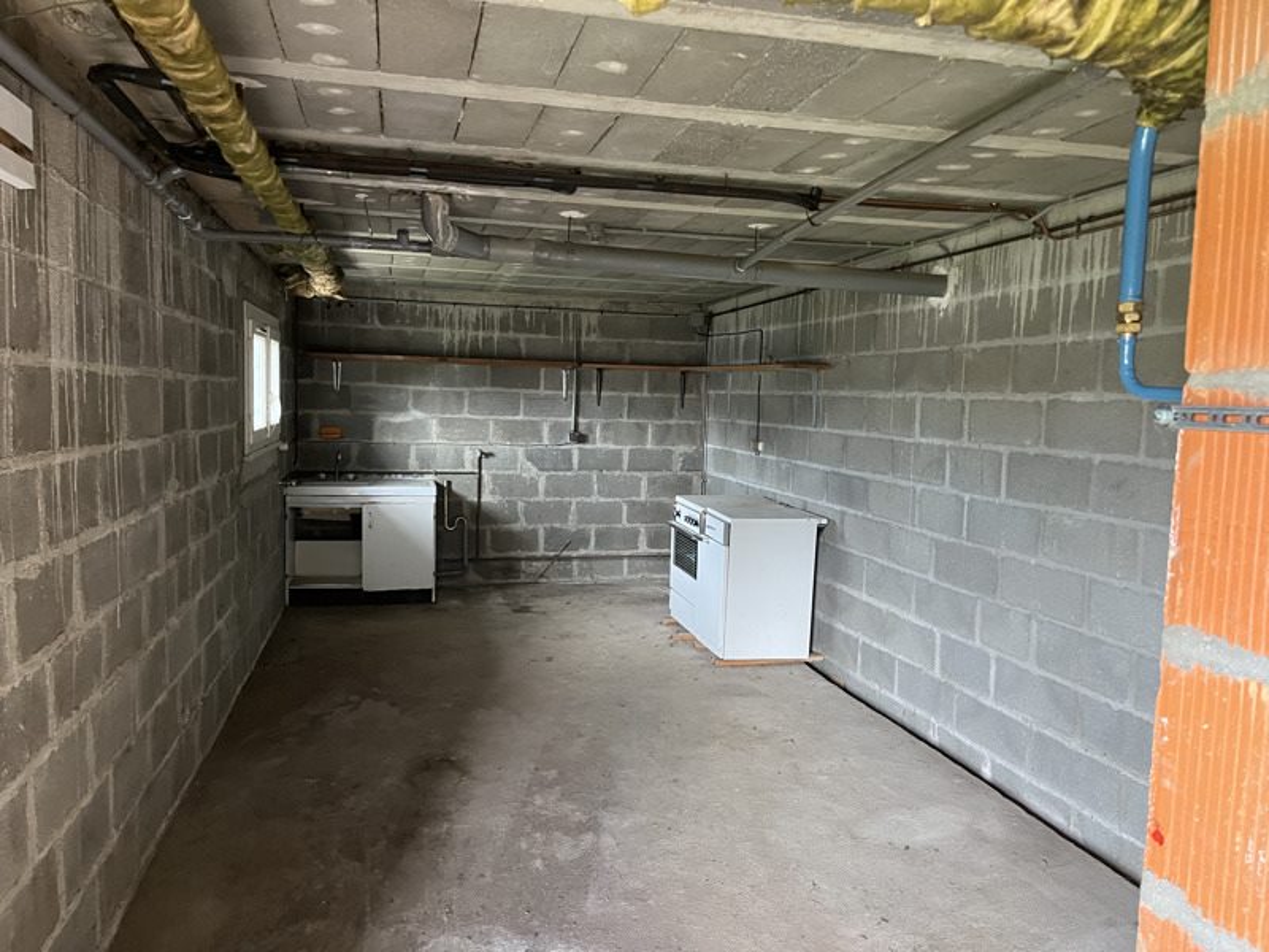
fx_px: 953
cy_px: 476
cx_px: 634
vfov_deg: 53.1
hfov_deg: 67.3
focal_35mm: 26
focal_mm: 5.1
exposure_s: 1/60
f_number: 1.6
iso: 320
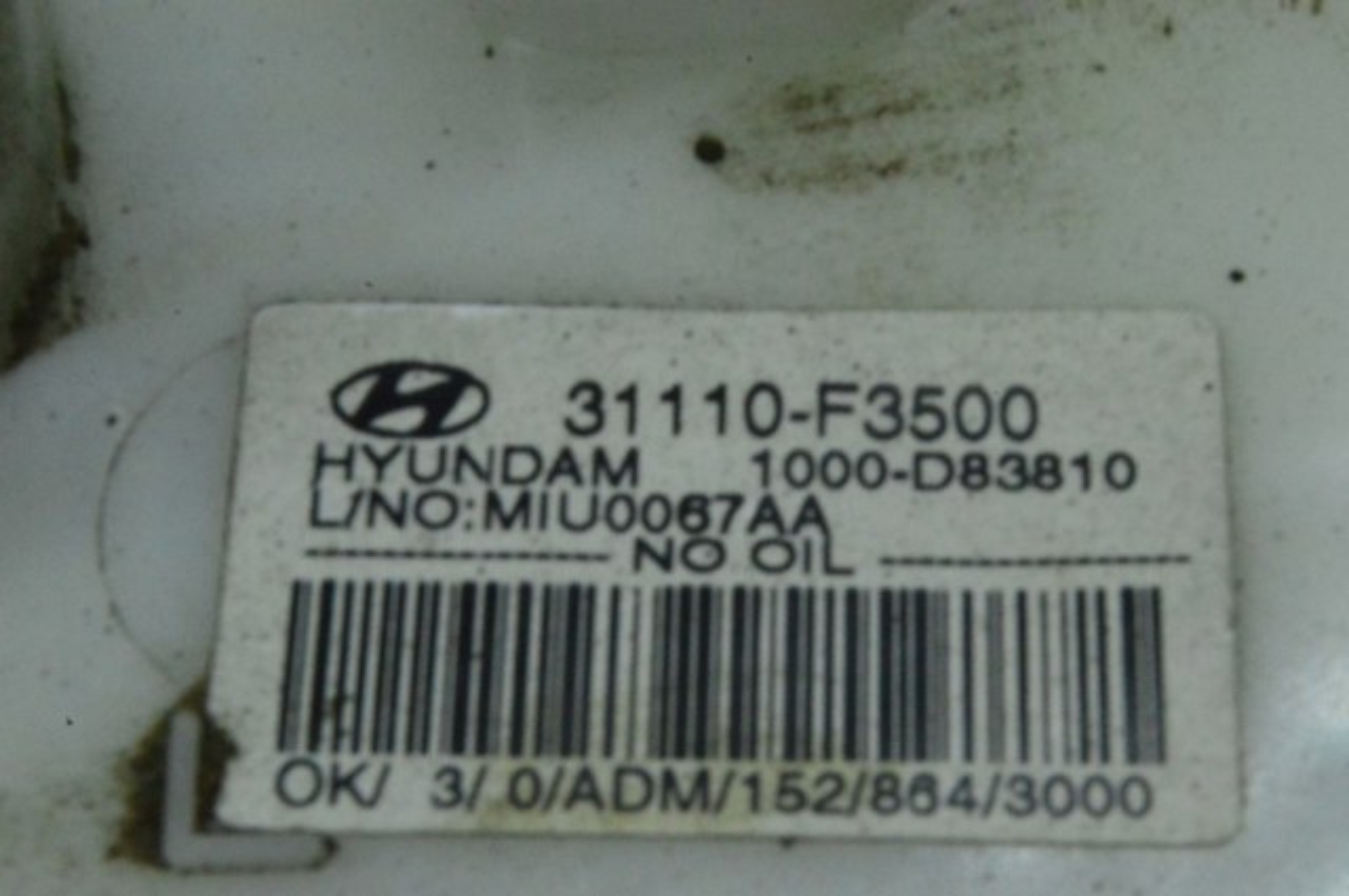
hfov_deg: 24.6
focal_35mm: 82
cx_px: 674
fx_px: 3088
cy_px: 448
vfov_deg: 16.5
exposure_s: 1/50
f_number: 36
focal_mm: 55
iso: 6400
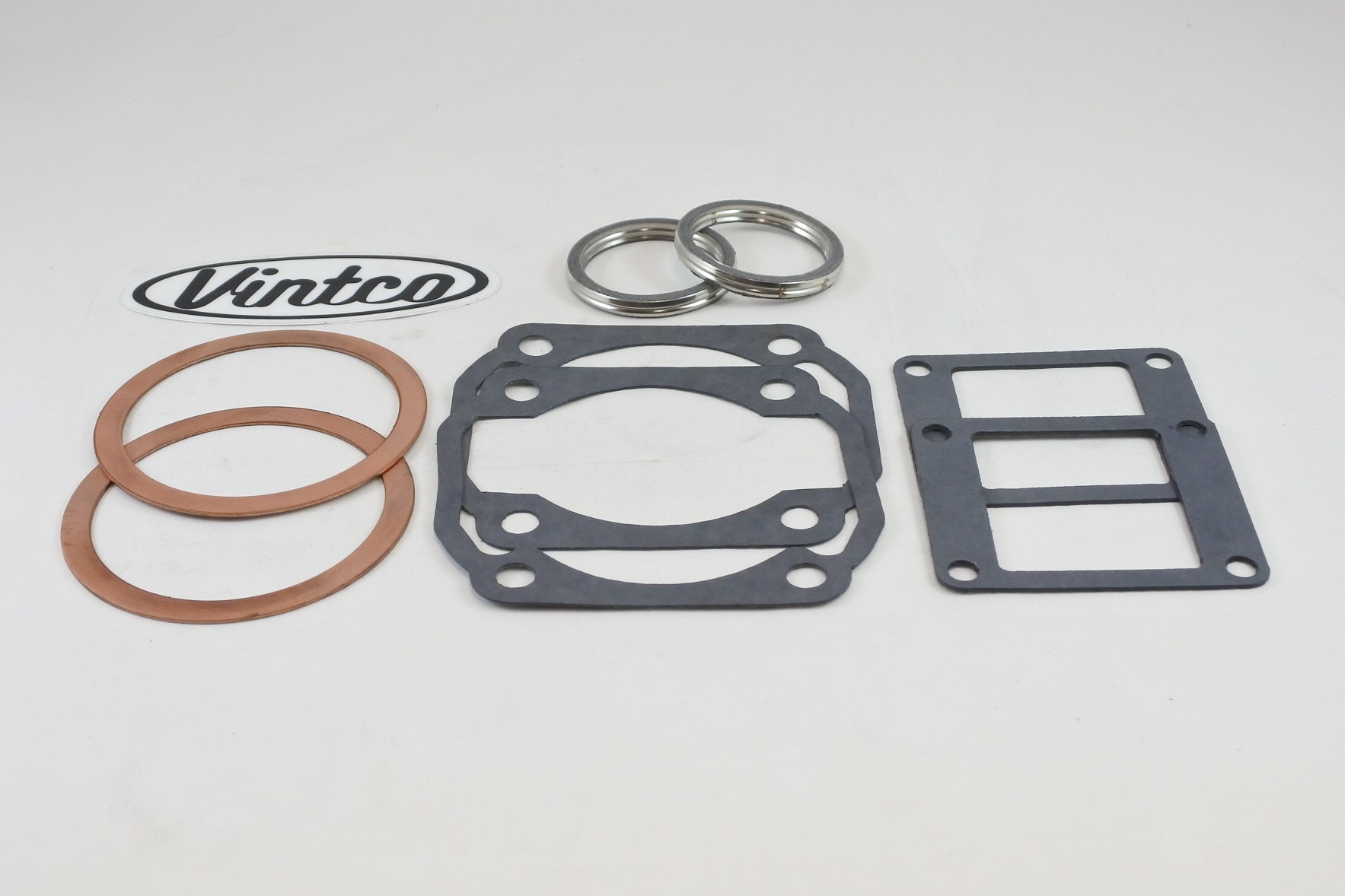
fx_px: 1270
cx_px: 672
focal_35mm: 34
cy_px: 448
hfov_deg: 55.8
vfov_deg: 38.9
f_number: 4
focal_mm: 12.8
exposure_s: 1/160
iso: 400
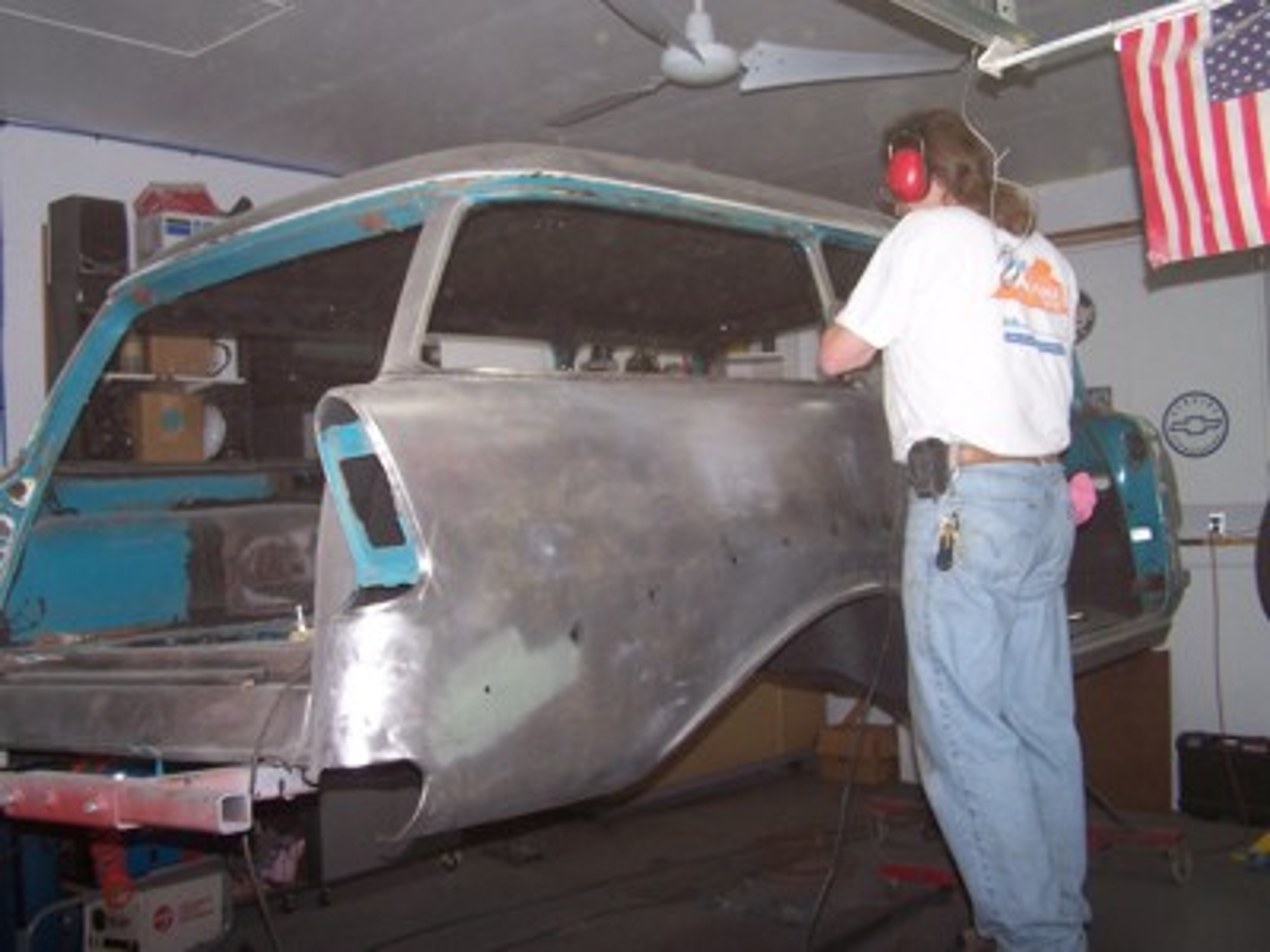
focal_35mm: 38
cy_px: 476
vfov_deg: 37.7
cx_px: 635
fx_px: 1394
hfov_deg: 49.0
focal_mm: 6.3
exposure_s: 1/60
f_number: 2.8
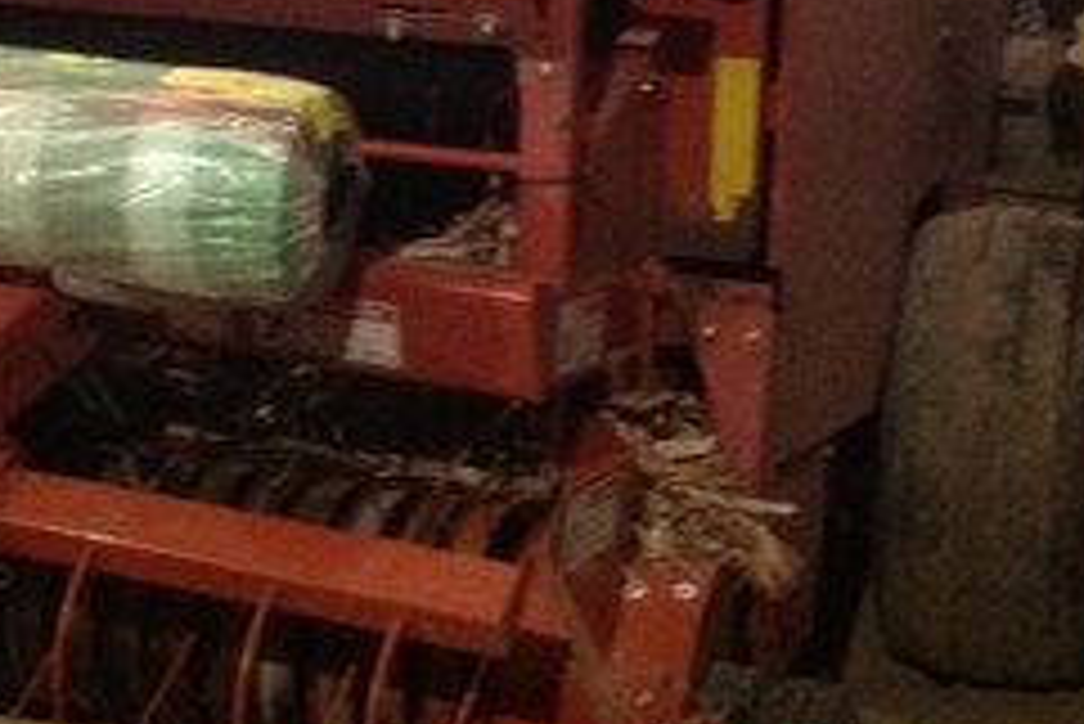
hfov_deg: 24.4
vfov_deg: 16.3
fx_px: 2470
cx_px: 216
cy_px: -22
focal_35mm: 82
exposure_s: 1/15
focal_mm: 4.28
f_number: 2.4
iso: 800
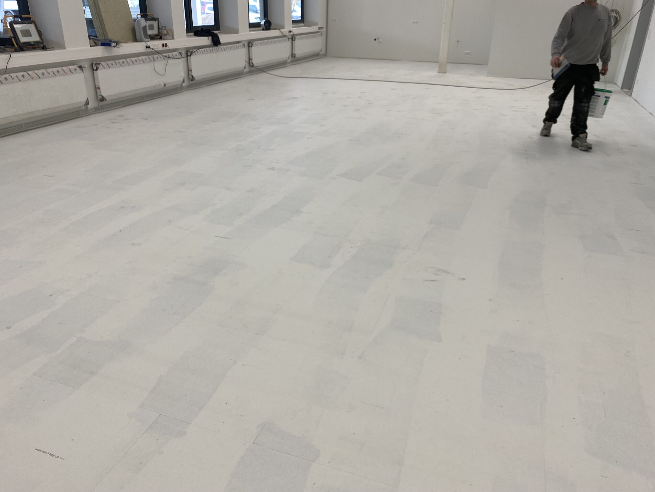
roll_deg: -3.8
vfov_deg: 53.1
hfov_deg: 67.3
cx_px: 328
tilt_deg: -24.6
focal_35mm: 26
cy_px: 246
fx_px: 492
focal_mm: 4.25
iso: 32
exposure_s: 1/100
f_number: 1.8
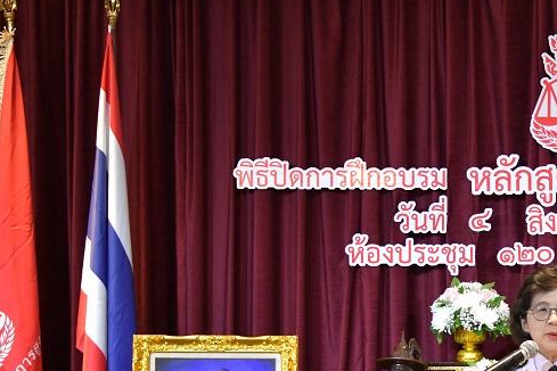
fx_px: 2352
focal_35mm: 152
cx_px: 541
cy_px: 354
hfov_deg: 13.3
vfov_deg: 9.0
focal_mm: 62
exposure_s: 1/125
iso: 1600
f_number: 4.8
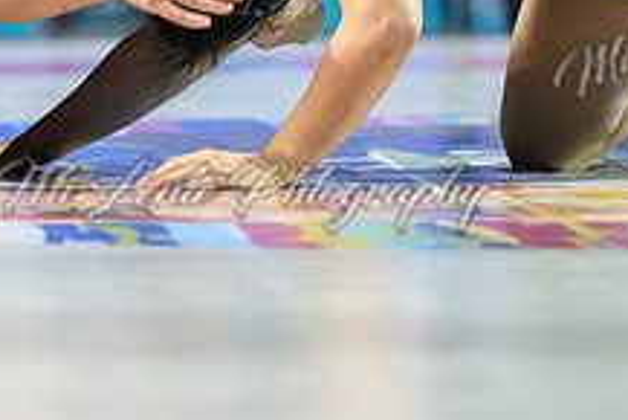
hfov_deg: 5.0
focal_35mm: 410
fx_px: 7157
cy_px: -95
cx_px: 132
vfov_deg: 3.4
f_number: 2.8
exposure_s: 1/800
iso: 5000
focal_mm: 135
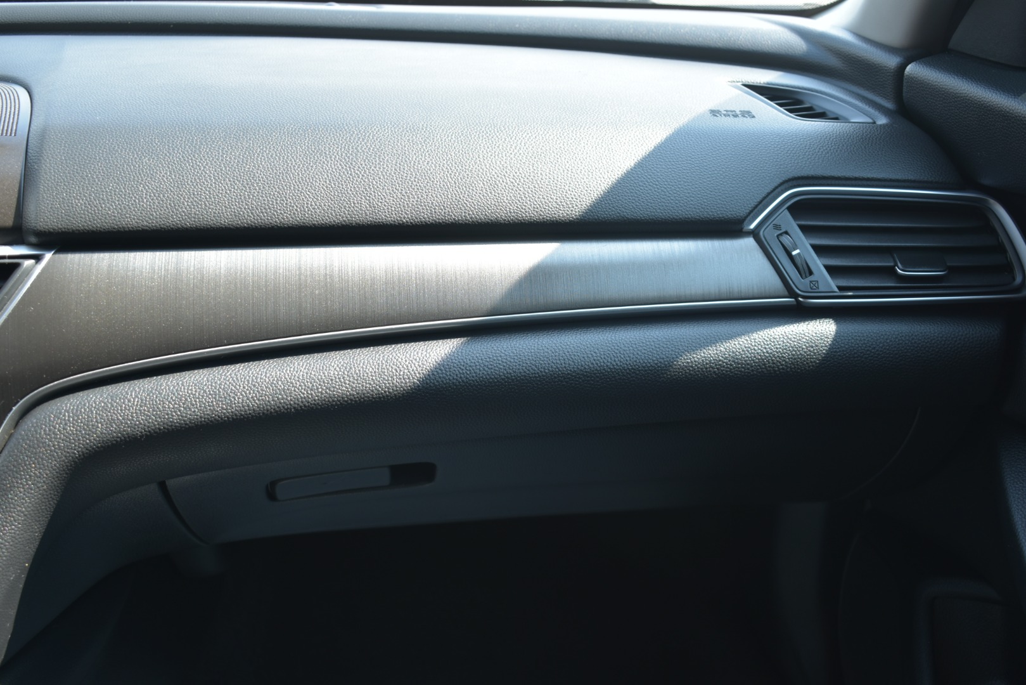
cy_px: 342
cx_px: 513
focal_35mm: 38
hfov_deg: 51.3
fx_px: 1069
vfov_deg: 35.5
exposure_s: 1/50
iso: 100
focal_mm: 25
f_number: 4
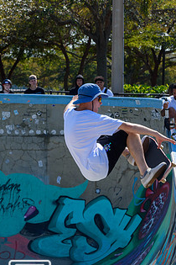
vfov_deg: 13.7
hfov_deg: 9.1
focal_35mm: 150
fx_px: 1100
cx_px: 122
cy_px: 158
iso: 200
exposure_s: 1/800
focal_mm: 70
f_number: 7.1
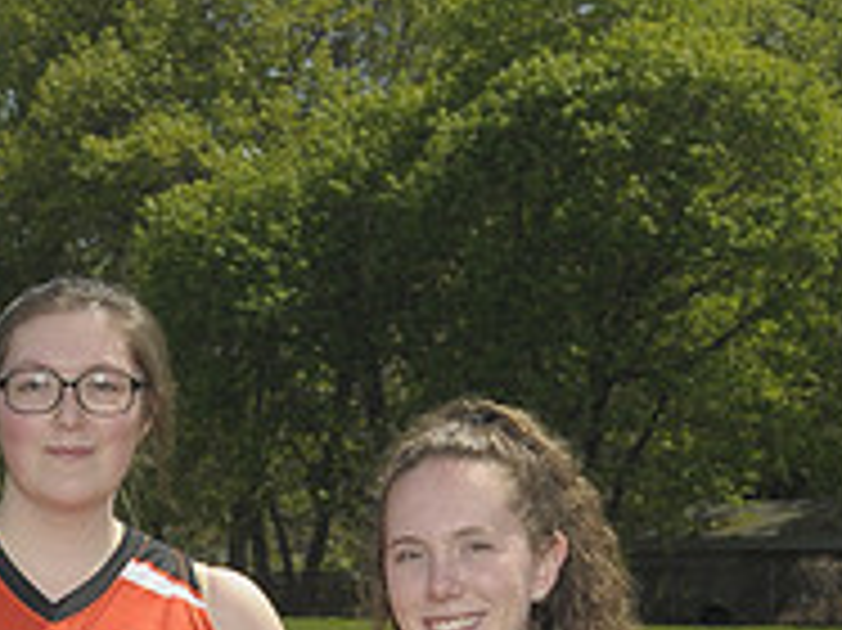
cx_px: 43
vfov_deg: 6.2
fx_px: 5640
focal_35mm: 232
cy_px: 1220
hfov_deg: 8.5
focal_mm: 52
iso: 200
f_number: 11
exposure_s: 1/250
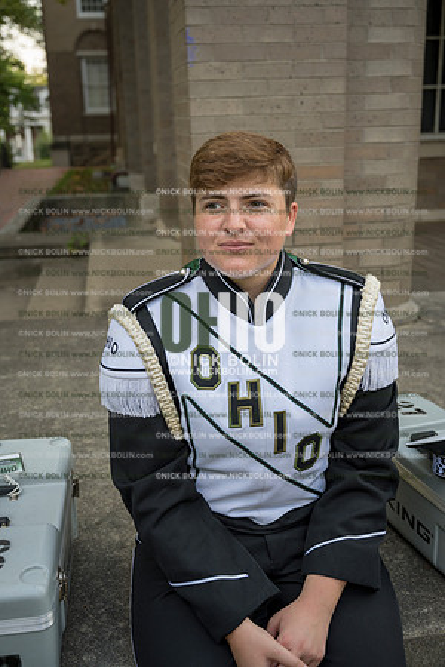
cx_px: 222
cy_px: 334
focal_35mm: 39
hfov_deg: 34.2
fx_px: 723
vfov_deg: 49.6
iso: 125
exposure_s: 1/250
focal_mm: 39
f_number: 4
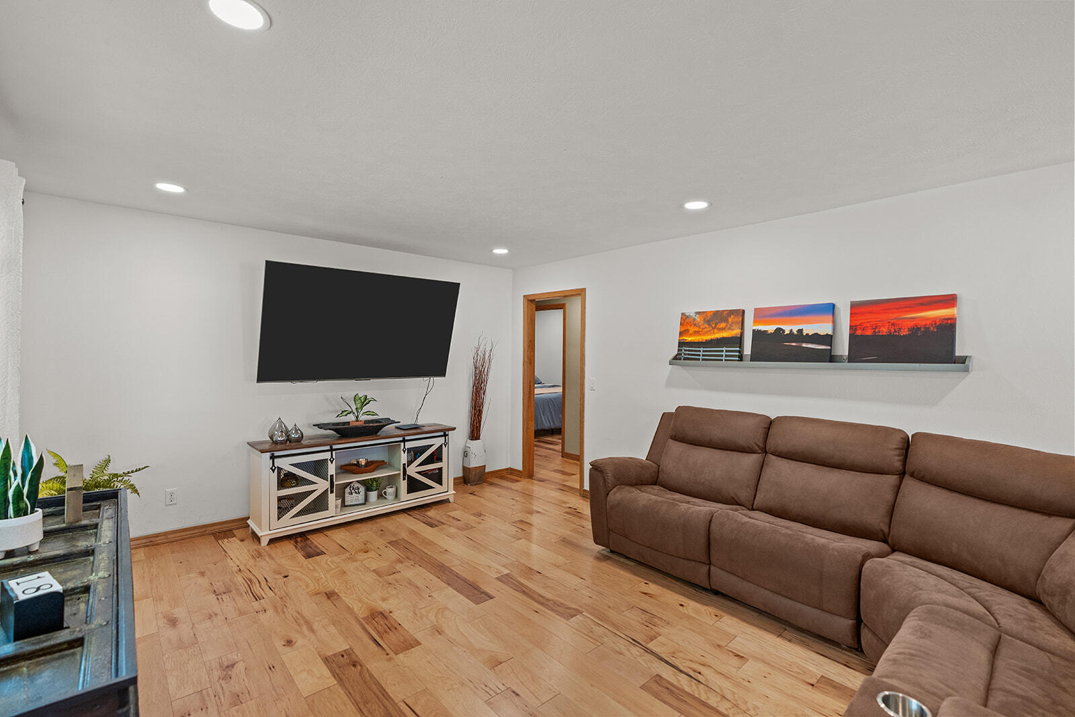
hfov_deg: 96.7
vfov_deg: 73.8
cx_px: 538
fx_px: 478
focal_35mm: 16
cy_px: 358
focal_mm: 16
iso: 800
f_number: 4
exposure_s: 1/50
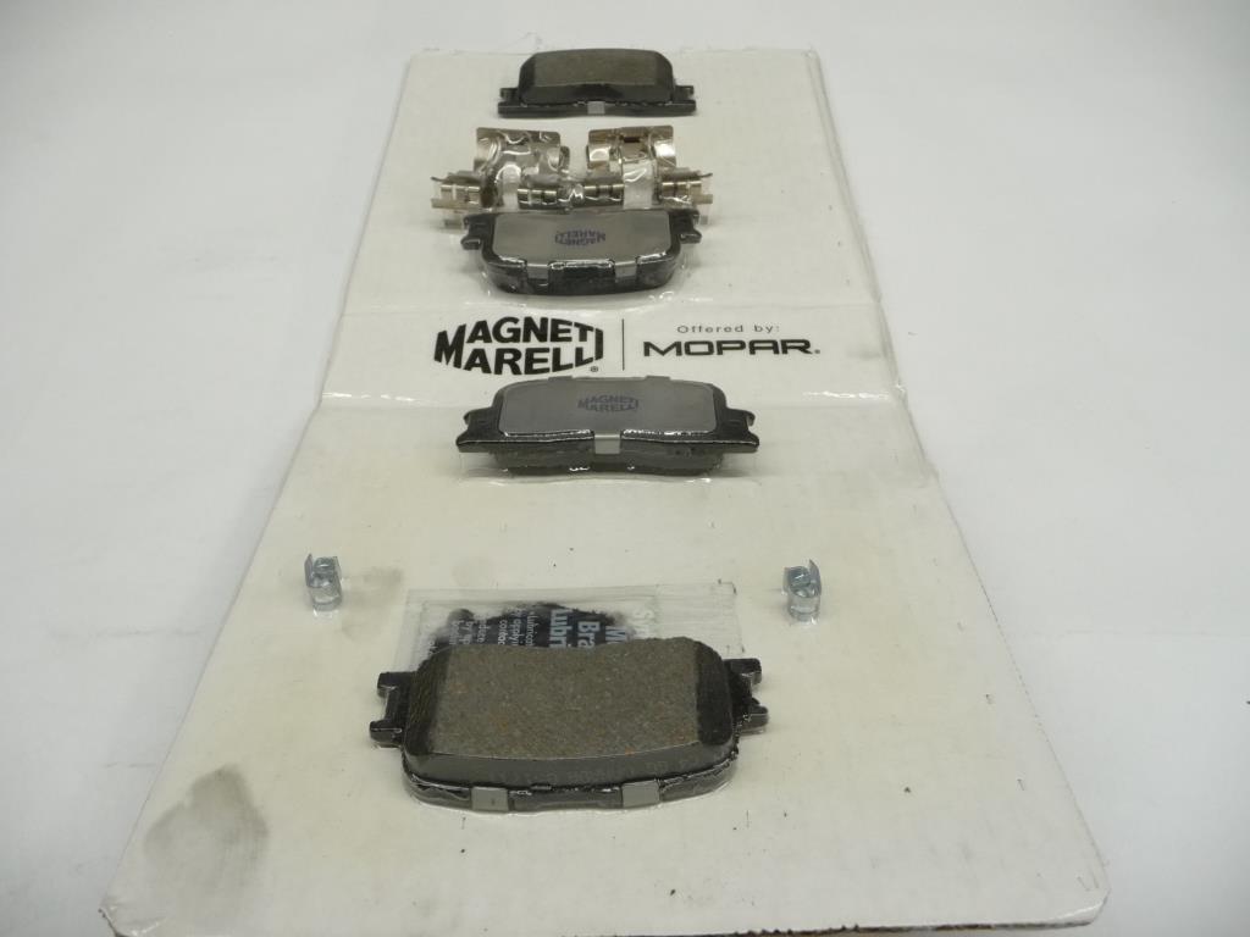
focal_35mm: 28
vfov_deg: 49.7
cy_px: 468
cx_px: 625
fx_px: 1011
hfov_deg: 63.4
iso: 160
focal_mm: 4.7
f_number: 3.3
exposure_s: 1/30
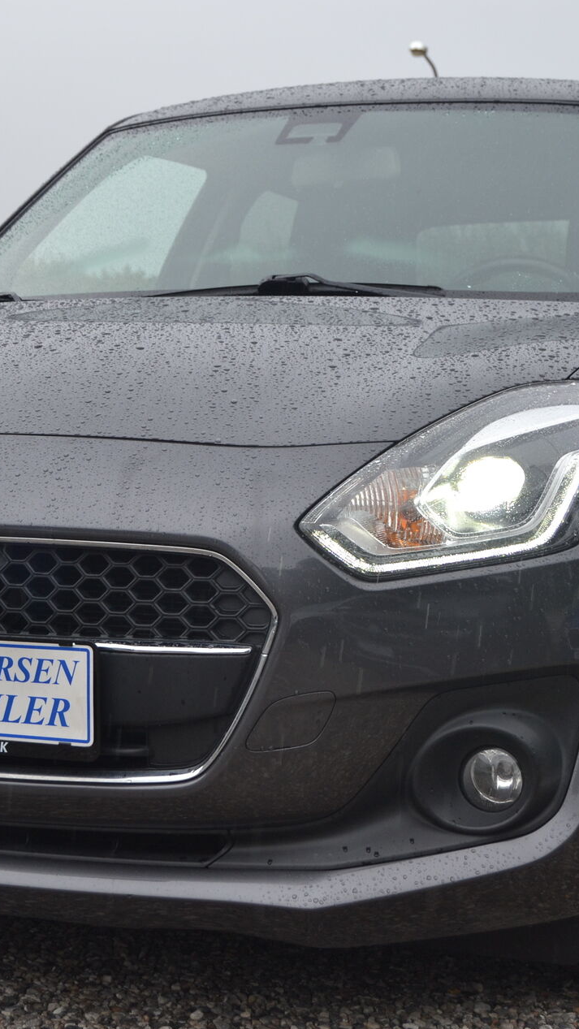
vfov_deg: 28.7
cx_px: 253
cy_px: 512
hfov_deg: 16.4
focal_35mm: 74
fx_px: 2013
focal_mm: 31
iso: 125
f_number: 5.6
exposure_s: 1/125
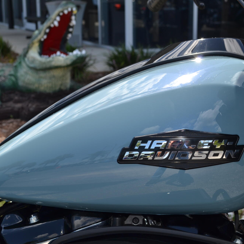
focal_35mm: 62
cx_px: 137
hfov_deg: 27.7
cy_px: 122
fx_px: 494
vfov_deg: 27.7
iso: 100
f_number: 7.1
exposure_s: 1/200
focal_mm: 32
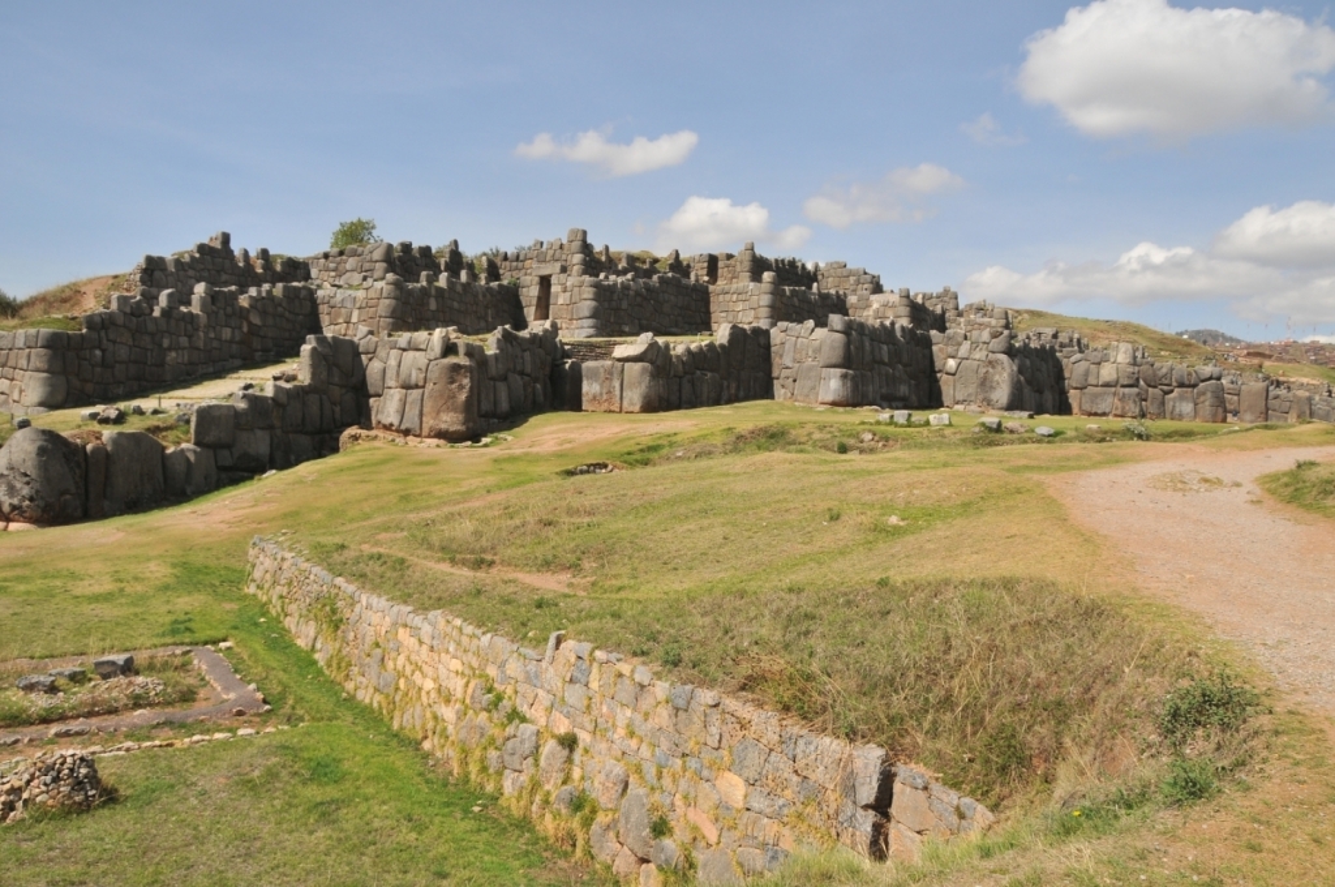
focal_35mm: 27
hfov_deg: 67.4
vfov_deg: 47.8
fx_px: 1000
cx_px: 668
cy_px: 444
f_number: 9.5
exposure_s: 1/350
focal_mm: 18
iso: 200
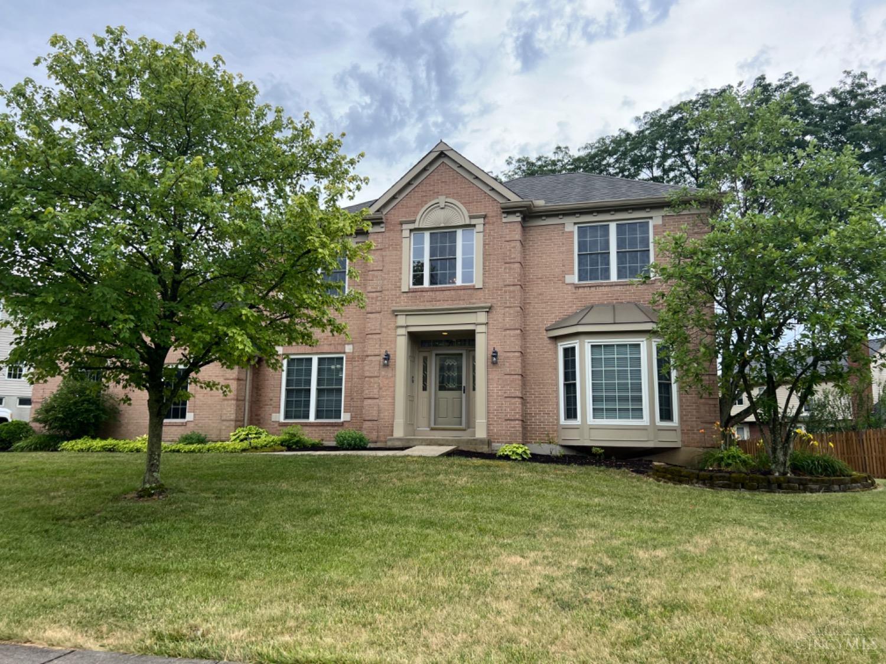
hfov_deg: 67.3
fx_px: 665
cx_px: 443
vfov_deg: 53.1
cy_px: 332
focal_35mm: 26
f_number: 1.5
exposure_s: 1/1224
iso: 50
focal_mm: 5.7
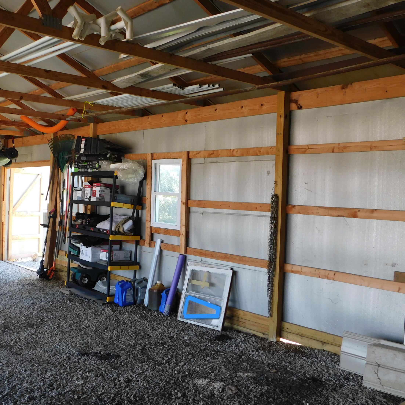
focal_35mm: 36
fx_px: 477
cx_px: 143
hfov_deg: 45.5
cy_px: 205
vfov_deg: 46.0
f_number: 3.2
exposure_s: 1/60
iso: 125
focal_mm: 5.3
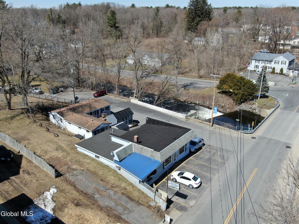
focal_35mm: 31
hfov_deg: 58.4
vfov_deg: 45.4
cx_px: 150
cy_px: 112
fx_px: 268
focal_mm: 5.33
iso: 100
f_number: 3.1
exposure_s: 1/1250
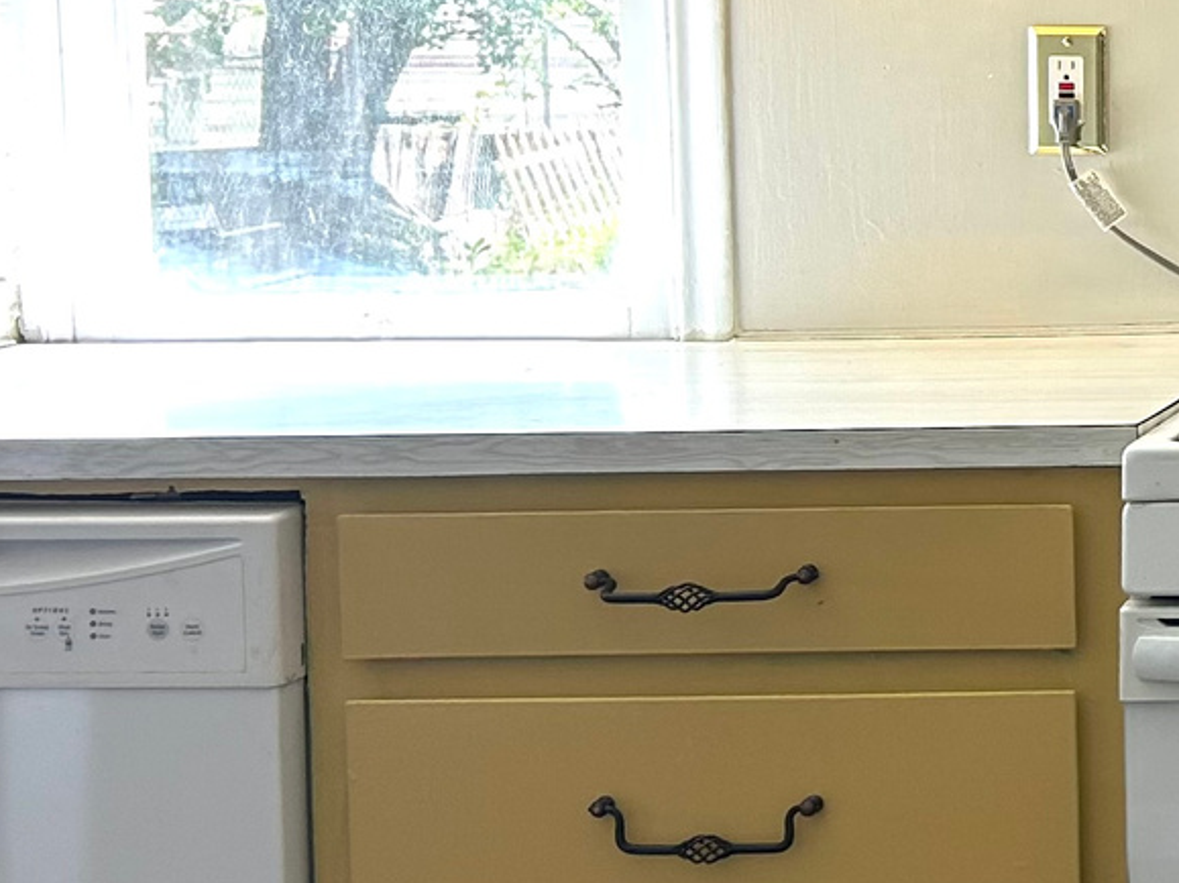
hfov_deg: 18.4
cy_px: 110
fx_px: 3133
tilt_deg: -3.6
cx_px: 1879
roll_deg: +0.5
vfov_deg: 15.9
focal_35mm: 92
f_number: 1.5
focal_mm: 5.7
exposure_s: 1/185
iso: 40
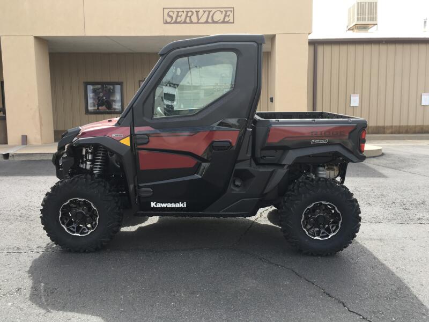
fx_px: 359
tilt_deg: -7.5
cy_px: 161
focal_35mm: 29
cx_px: 214
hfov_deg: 61.7
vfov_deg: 48.2
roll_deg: -0.5
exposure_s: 1/370
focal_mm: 4.15
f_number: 2.2
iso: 25
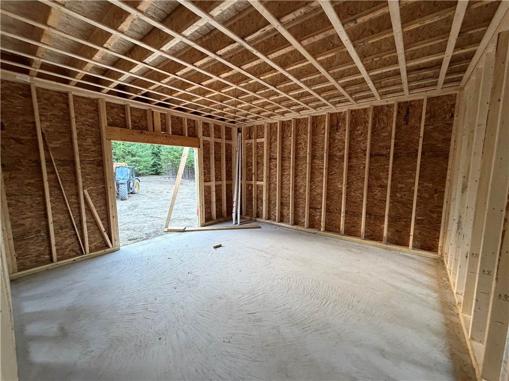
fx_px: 206
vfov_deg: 85.7
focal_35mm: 14
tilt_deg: -8.4
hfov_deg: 102.1
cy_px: 190
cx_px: 254
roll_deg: +1.3
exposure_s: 1/60
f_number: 2.2
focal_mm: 2.22
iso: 400
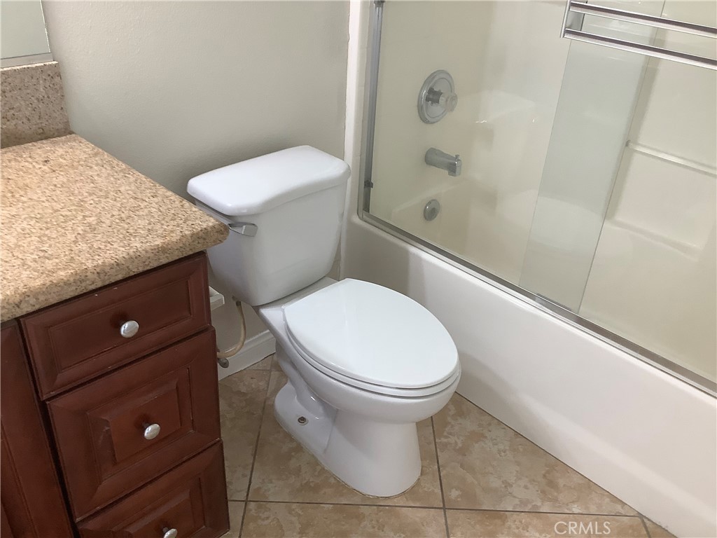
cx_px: 358
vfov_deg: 45.4
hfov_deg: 58.4
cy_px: 269
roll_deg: -0.6
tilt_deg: -31.8
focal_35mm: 31
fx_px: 642
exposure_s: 1/60
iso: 80
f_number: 2.4
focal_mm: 3.3
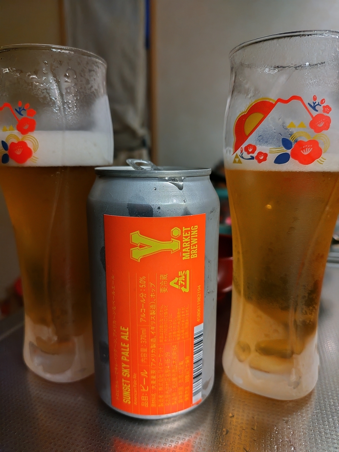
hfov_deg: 58.9
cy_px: 226
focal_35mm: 23
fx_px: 300
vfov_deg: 73.9
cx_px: 170
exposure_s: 1/120
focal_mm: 5.5
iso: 1725
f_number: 1.9
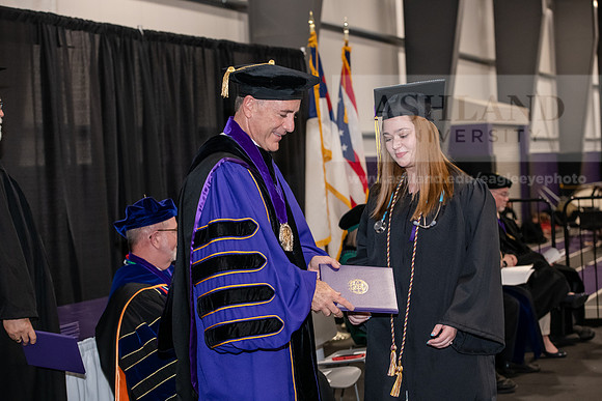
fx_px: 1171
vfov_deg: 19.5
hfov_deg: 28.8
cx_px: 301
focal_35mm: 70
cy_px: 200
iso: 2500
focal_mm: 70
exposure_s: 1/200
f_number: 5
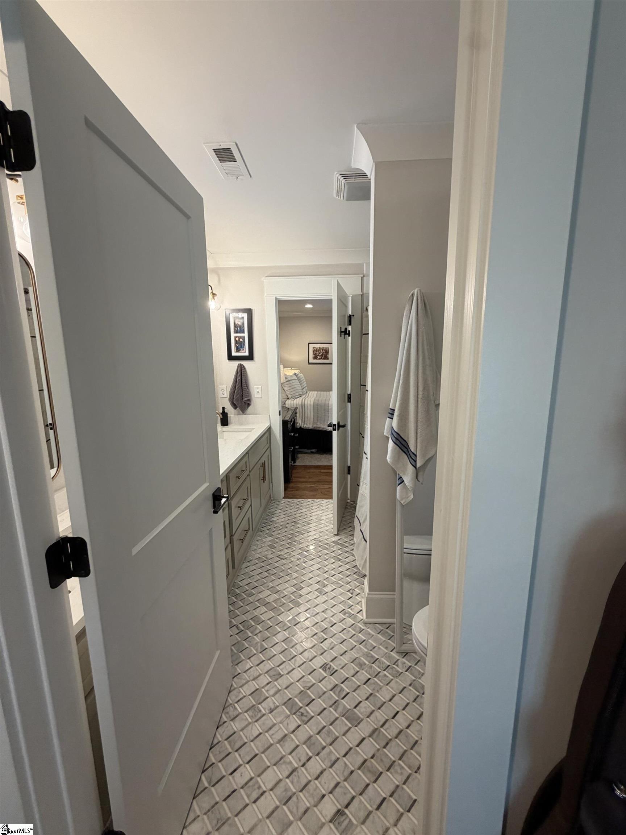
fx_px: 338
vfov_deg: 102.1
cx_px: 313
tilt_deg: -9.5
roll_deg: +0.6
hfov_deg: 85.7
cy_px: 418
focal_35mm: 14
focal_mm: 2.22
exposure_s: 1/120
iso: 160
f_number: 2.2
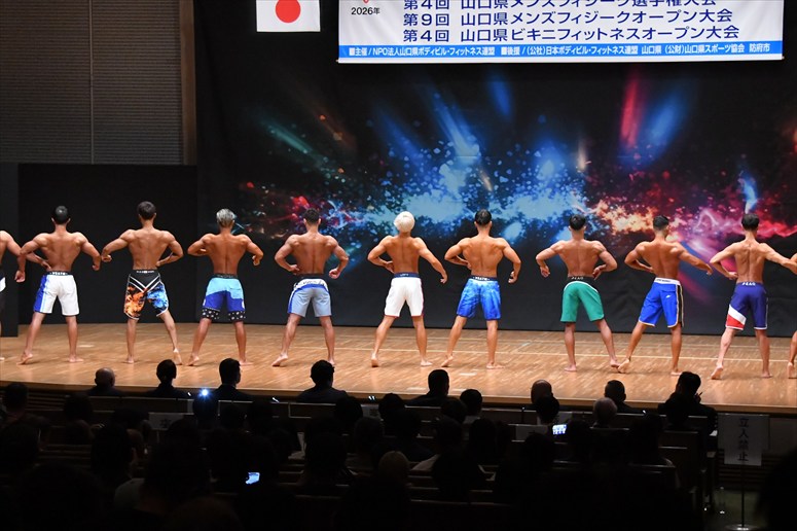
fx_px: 2058
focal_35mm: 93
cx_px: 398
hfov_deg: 21.9
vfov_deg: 14.7
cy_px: 266
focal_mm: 62
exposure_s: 1/400
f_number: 5.6
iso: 8000
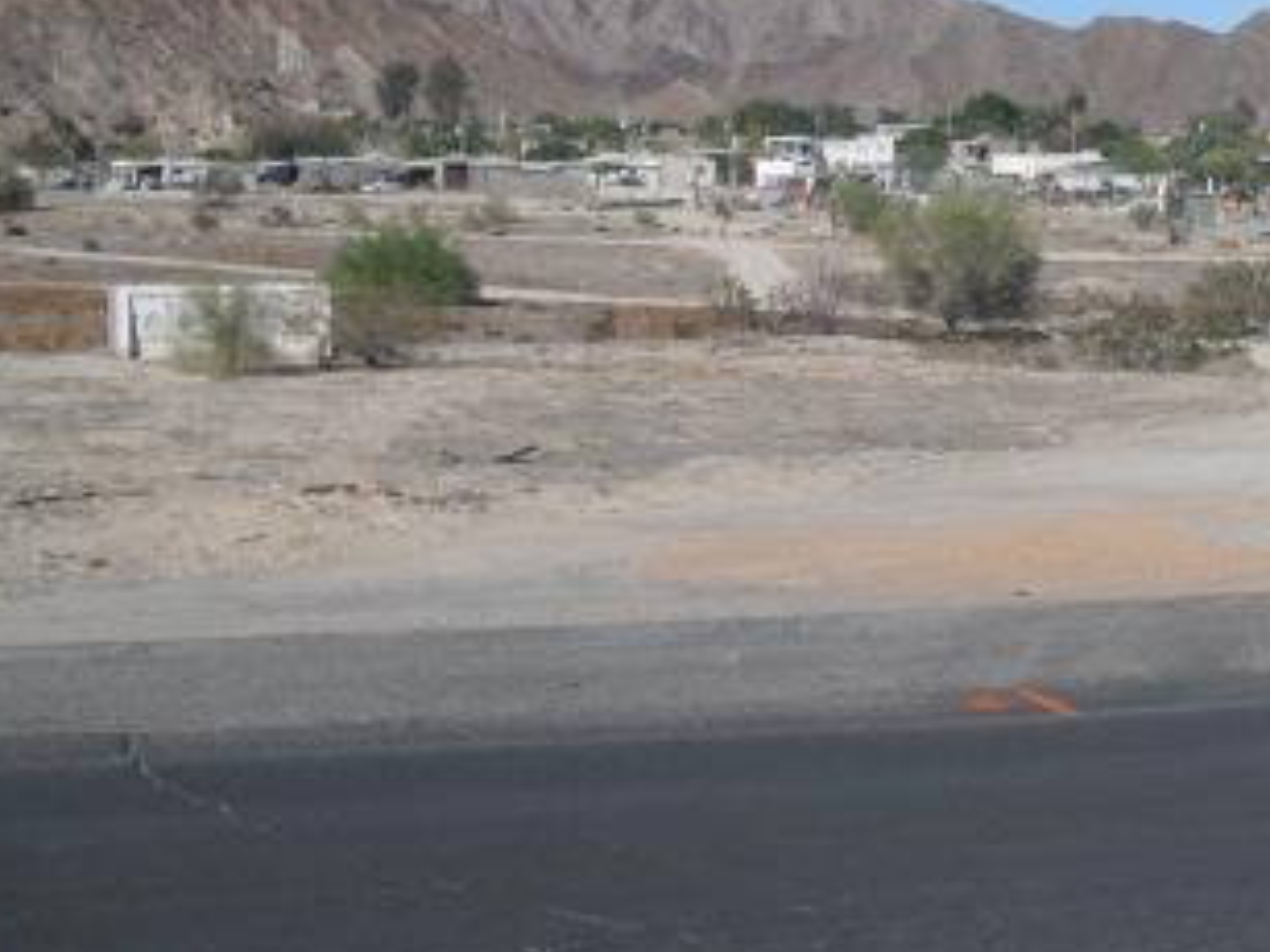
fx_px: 2751
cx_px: 1142
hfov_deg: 25.2
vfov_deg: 19.3
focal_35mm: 75
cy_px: 116
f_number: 7.8
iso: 64
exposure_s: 1/250
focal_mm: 6.3
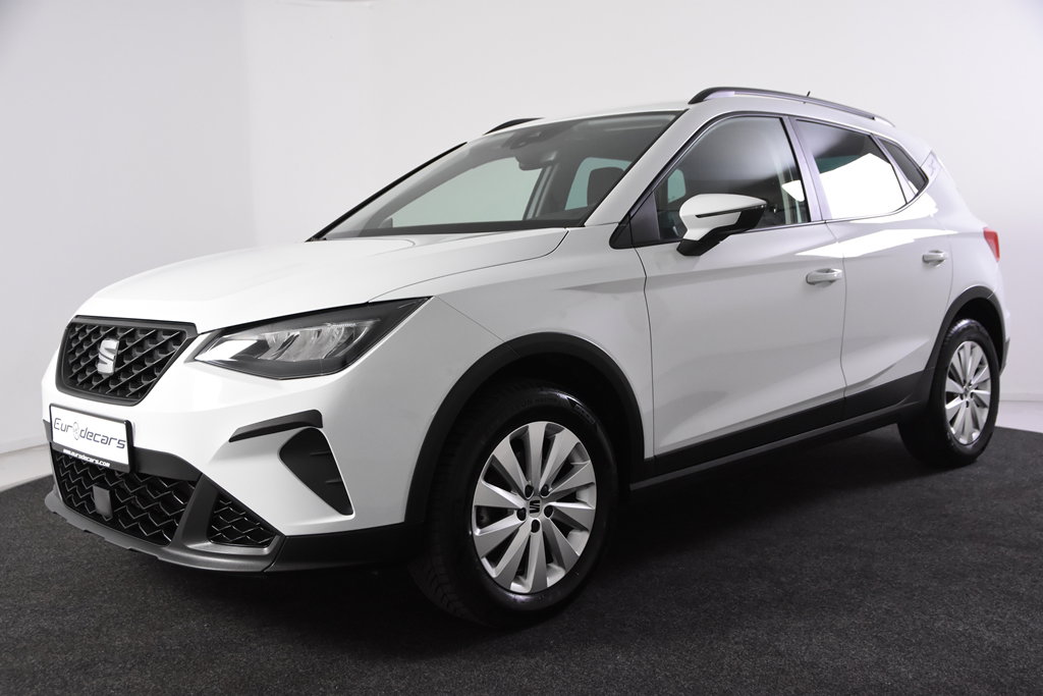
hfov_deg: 53.1
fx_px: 1043
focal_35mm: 36
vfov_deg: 36.9
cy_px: 348
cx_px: 522
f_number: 4.5
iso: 1600
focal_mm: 24
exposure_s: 1/80
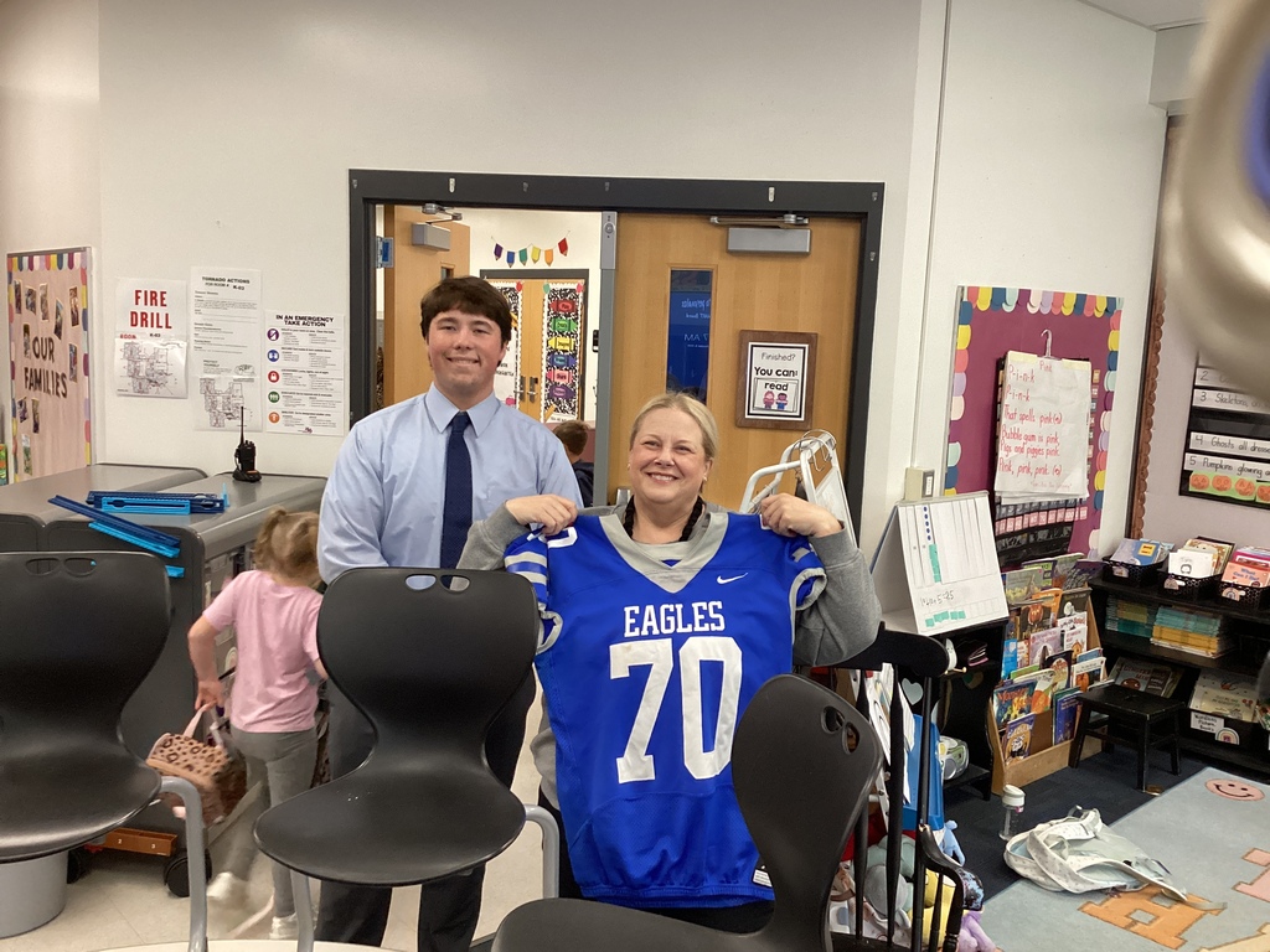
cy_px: 476
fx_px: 1137
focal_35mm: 31
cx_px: 635
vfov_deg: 45.4
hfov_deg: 58.4
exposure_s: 1/60
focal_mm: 3.3
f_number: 2.4
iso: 250
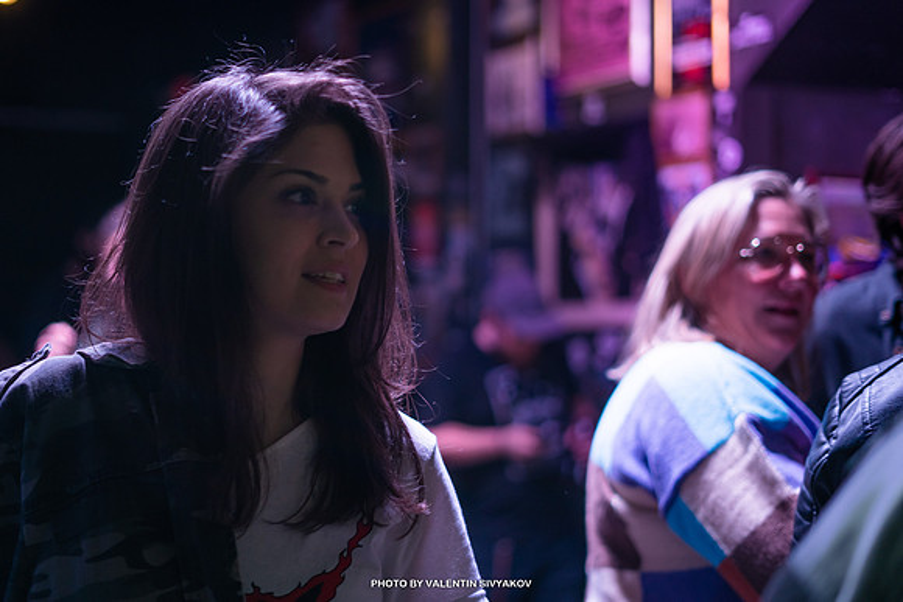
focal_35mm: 57
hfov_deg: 34.9
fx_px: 1434
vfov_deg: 23.7
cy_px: 291
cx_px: 391
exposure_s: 1/125
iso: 250
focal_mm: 50
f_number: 1.8
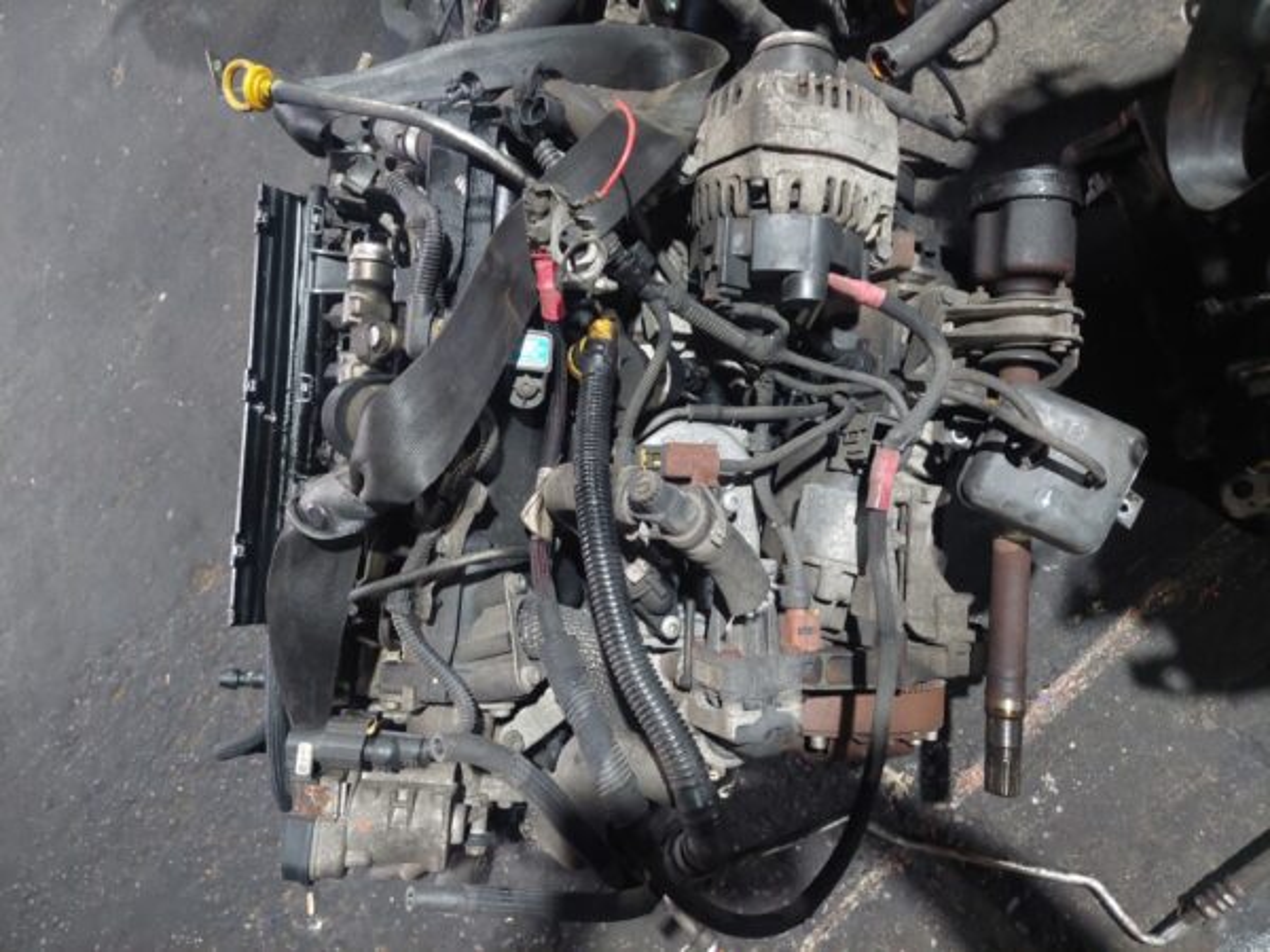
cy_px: 476
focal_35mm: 25
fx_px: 917
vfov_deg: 54.9
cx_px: 635
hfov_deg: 69.4
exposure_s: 1/25
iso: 500
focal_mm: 5.23
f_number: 1.8
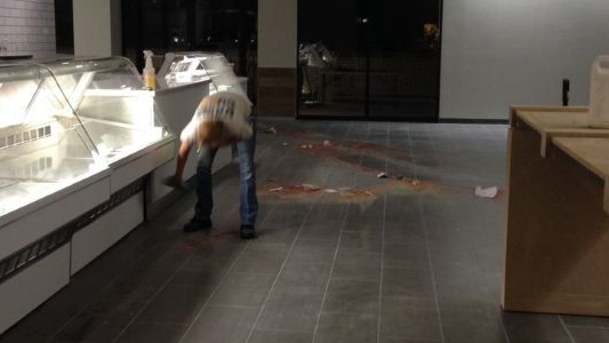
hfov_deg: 38.5
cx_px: 285
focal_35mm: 54
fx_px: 872
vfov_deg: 22.2
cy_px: 153
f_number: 2.4
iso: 125
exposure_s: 1/20
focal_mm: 4.12
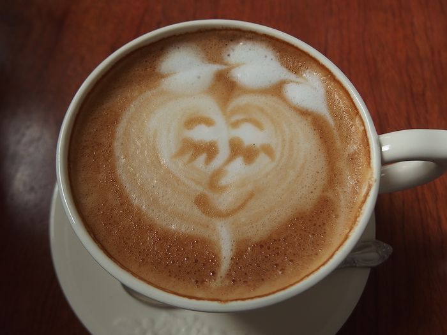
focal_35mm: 26
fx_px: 336
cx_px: 224
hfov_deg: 67.3
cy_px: 168
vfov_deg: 53.1
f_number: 2.5
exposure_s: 1/320
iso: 100
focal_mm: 4.7
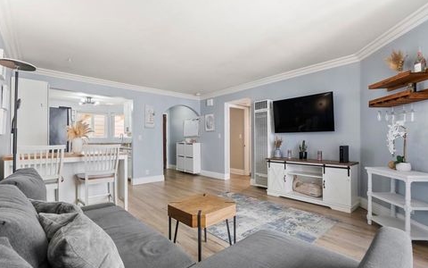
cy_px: 138
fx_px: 198
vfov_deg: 68.0
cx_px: 219
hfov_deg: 94.3
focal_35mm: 17
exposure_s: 1/5
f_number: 8
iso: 500
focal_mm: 16
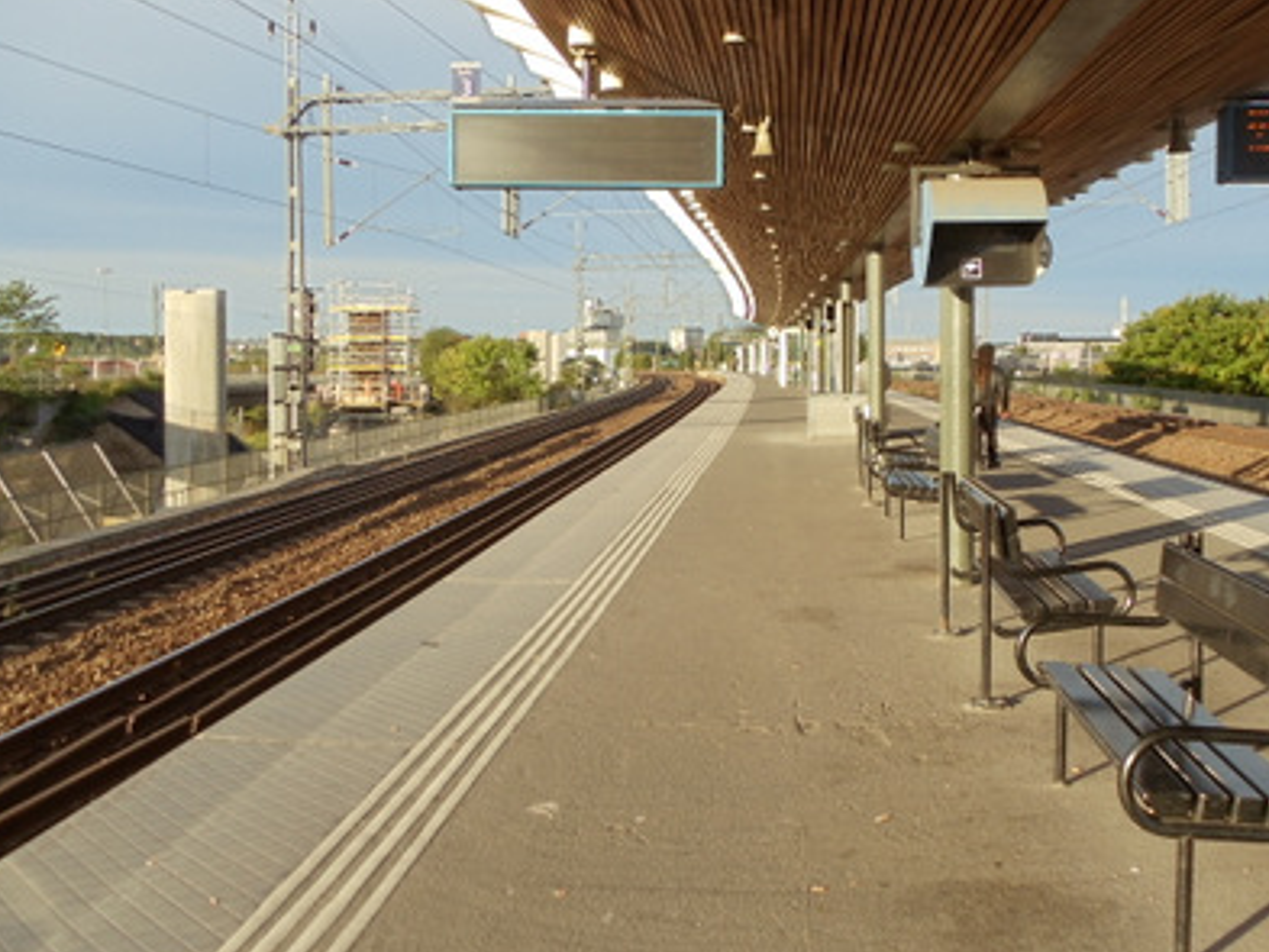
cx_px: 707
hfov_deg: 34.3
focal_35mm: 56
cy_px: 460
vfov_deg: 26.1
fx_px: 2054
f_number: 3.5
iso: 80
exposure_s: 1/250
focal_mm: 6
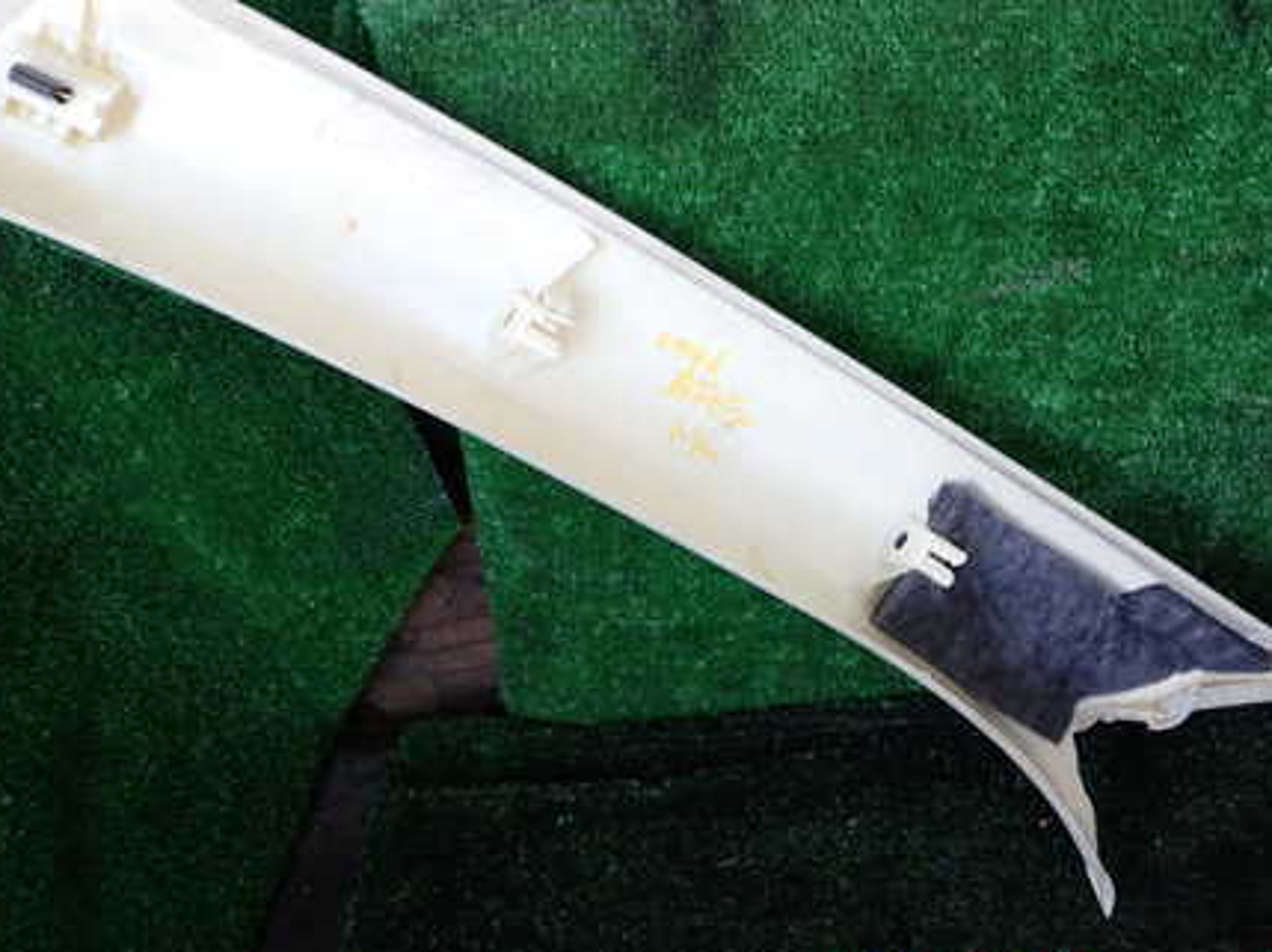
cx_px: 611
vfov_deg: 34.1
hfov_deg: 44.8
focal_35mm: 42
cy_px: 359
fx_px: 1542
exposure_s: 1/60
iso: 125
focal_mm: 5.4
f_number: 2.3
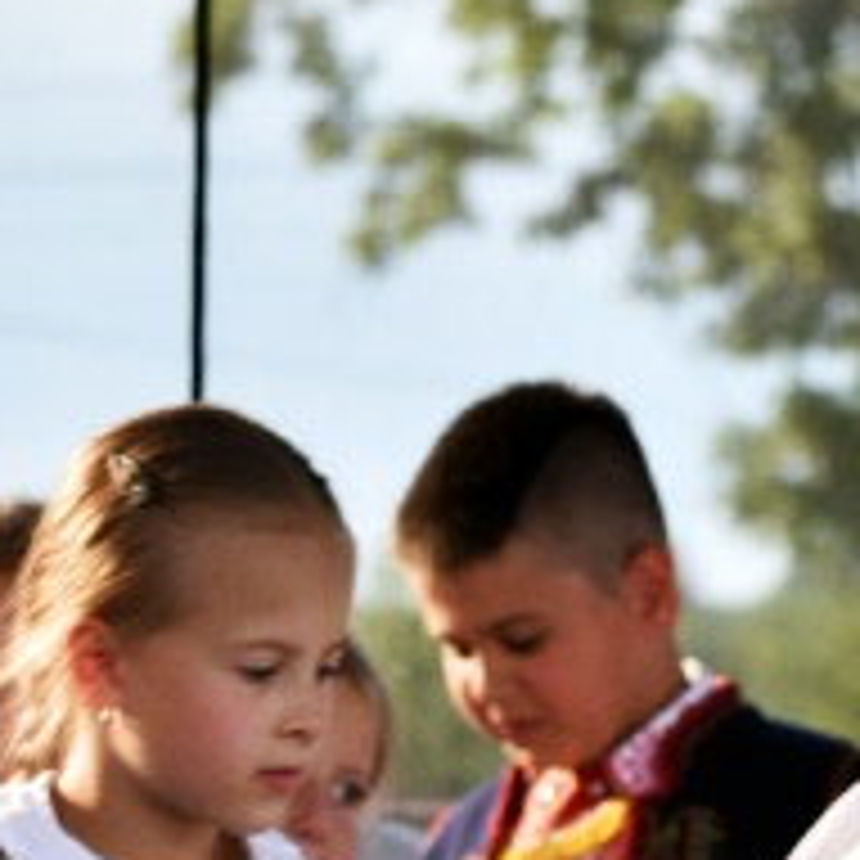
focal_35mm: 524
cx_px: 547
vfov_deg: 3.3
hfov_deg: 3.3
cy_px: 1130
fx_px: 14728
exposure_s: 1/250
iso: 280
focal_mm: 98
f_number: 8
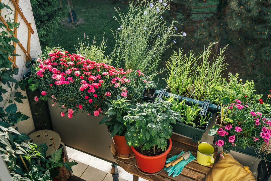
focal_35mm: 36
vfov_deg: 36.9
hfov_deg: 53.1
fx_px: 271
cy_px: 90
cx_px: 135
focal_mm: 35
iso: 100
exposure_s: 1/60
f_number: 8
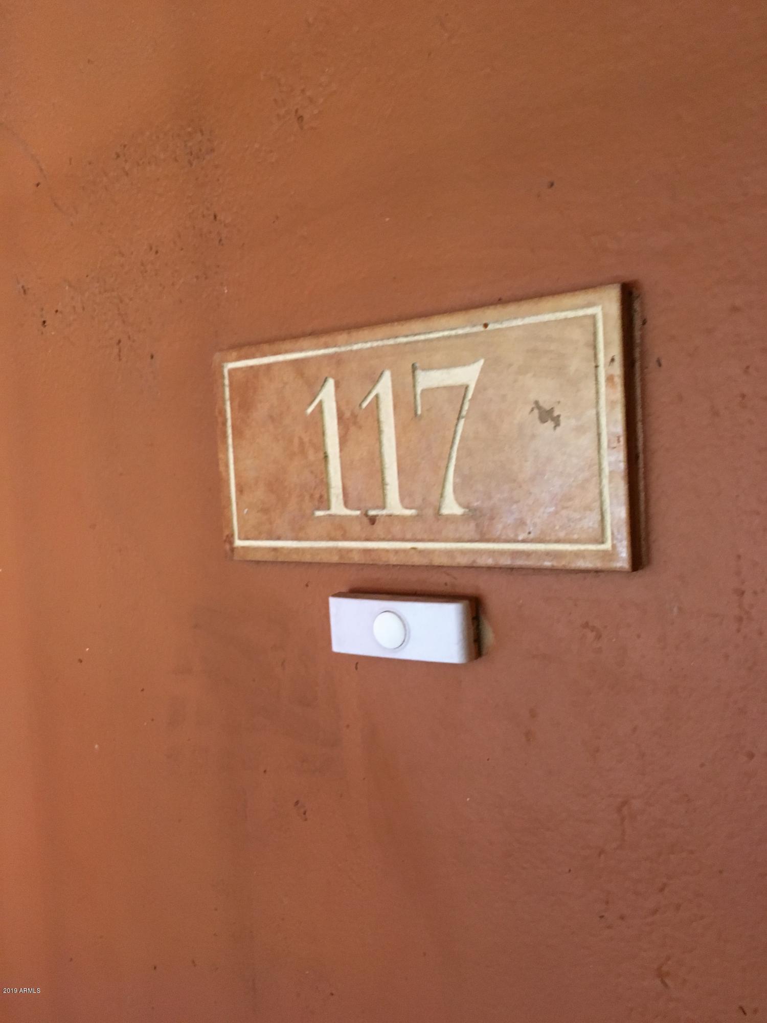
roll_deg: +2.1
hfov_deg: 48.2
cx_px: 384
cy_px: 512
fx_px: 857
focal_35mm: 29
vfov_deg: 61.7
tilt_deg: +1.0
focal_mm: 4.15
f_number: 2.2
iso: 200
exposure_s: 1/17
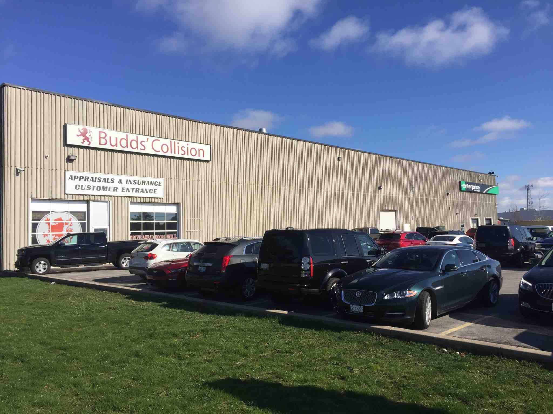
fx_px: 463
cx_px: 276
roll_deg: +1.1
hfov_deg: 61.7
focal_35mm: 29
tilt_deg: +2.7
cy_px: 207
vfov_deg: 48.2
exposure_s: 1/2825
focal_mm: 4.15
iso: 32
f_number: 2.2
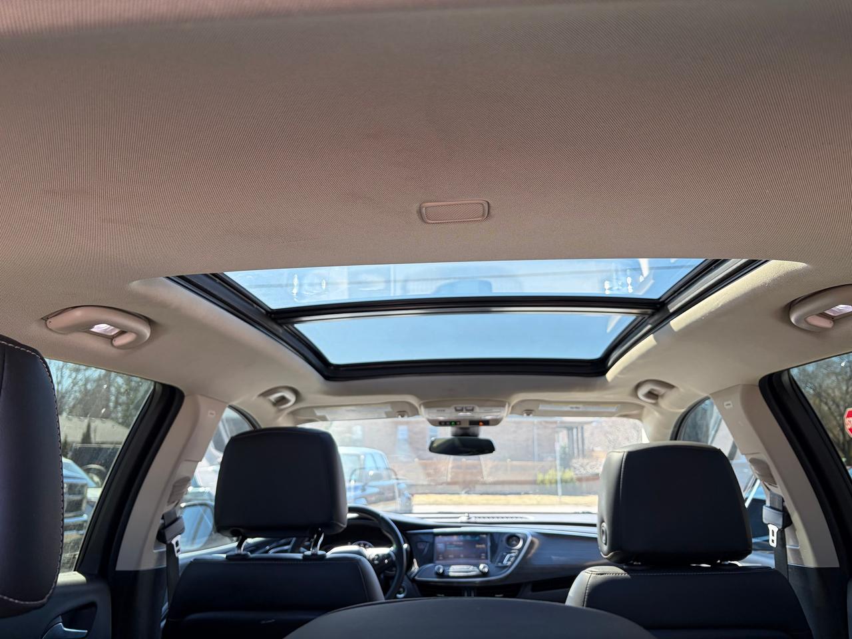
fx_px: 640
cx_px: 426
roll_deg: +1.2
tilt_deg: +11.2
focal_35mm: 26
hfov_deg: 67.3
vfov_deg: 53.1
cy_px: 320
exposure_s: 1/246
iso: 50
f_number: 1.6
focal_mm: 5.96
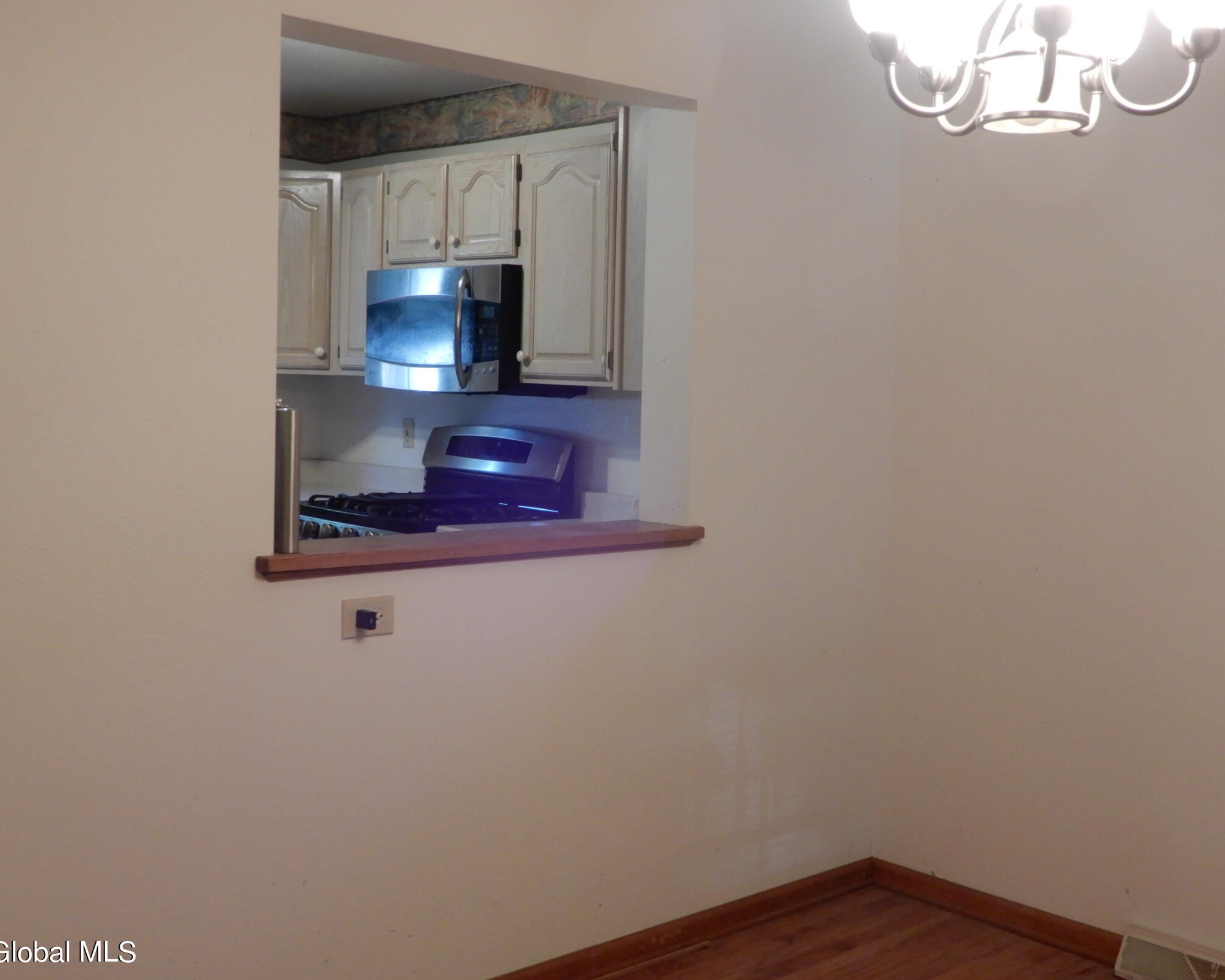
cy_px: 478
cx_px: 586
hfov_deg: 43.8
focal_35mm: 42
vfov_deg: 35.7
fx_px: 1523
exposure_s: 1/30
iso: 320
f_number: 4
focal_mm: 6.8
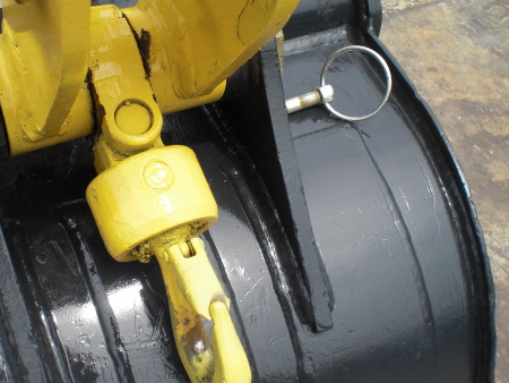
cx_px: 205
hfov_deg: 35.4
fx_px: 794
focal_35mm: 54
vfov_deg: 27.0
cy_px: 229
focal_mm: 6.3
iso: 64
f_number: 5.6
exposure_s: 1/250
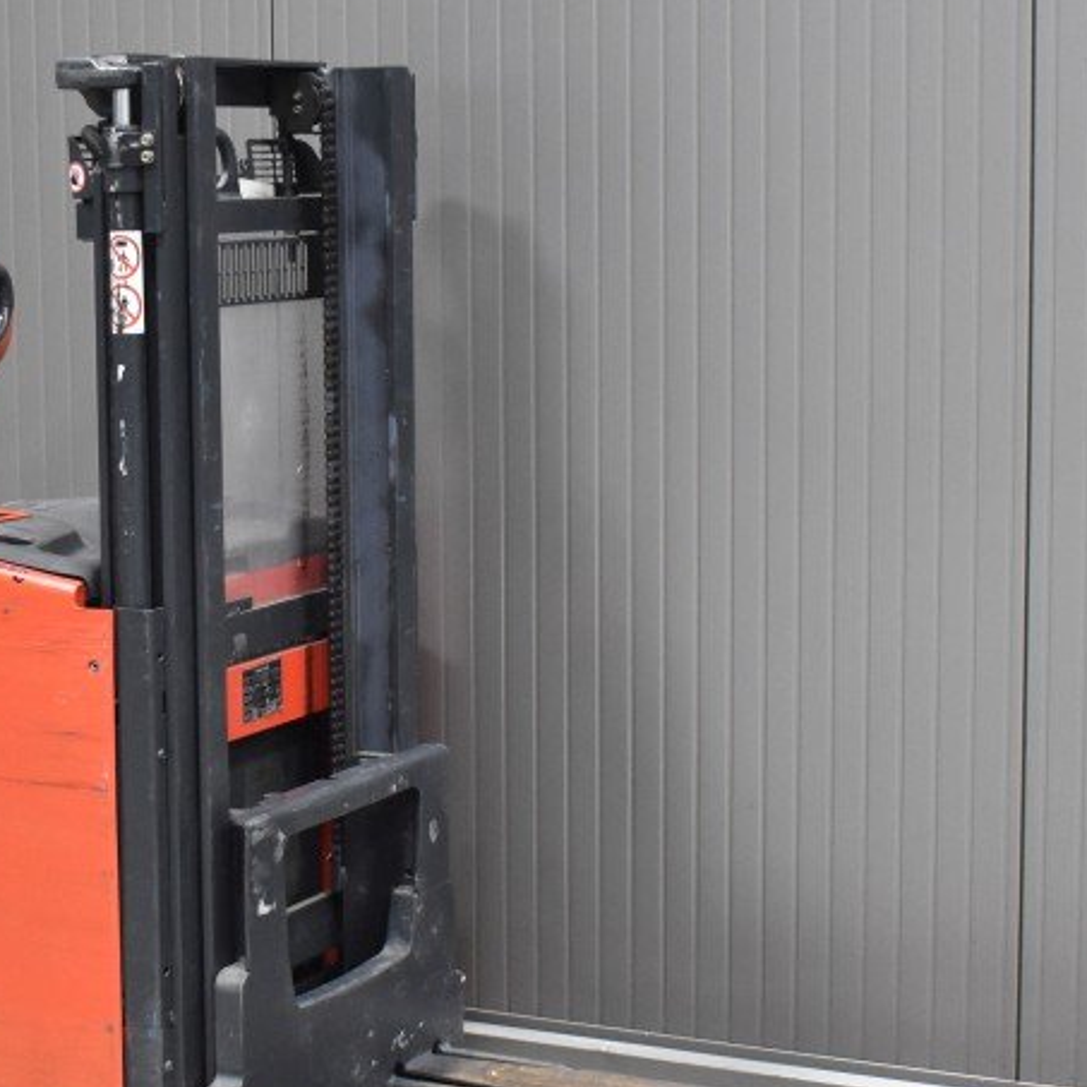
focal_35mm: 81
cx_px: 331
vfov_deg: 21.4
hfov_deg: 21.3
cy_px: 576
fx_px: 2878
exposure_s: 1/50
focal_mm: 24
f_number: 4
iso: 1600
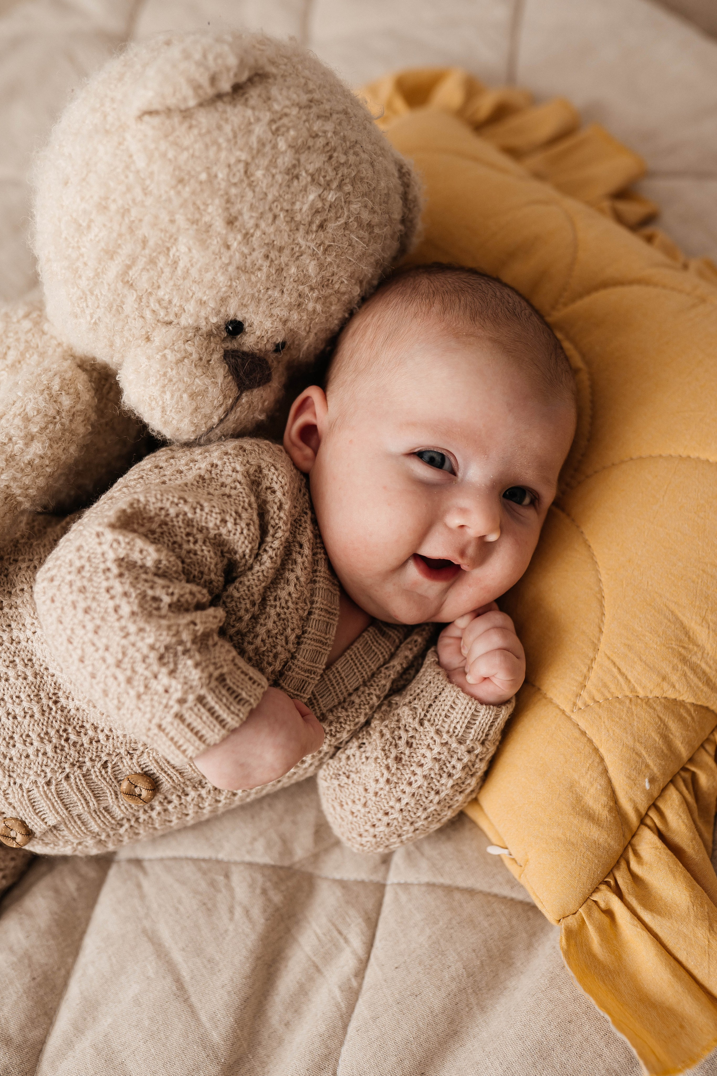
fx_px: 1046
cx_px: 358
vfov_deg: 54.4
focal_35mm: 35
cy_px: 538
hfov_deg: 37.9
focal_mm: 35
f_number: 2.5
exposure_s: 1/200
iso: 125
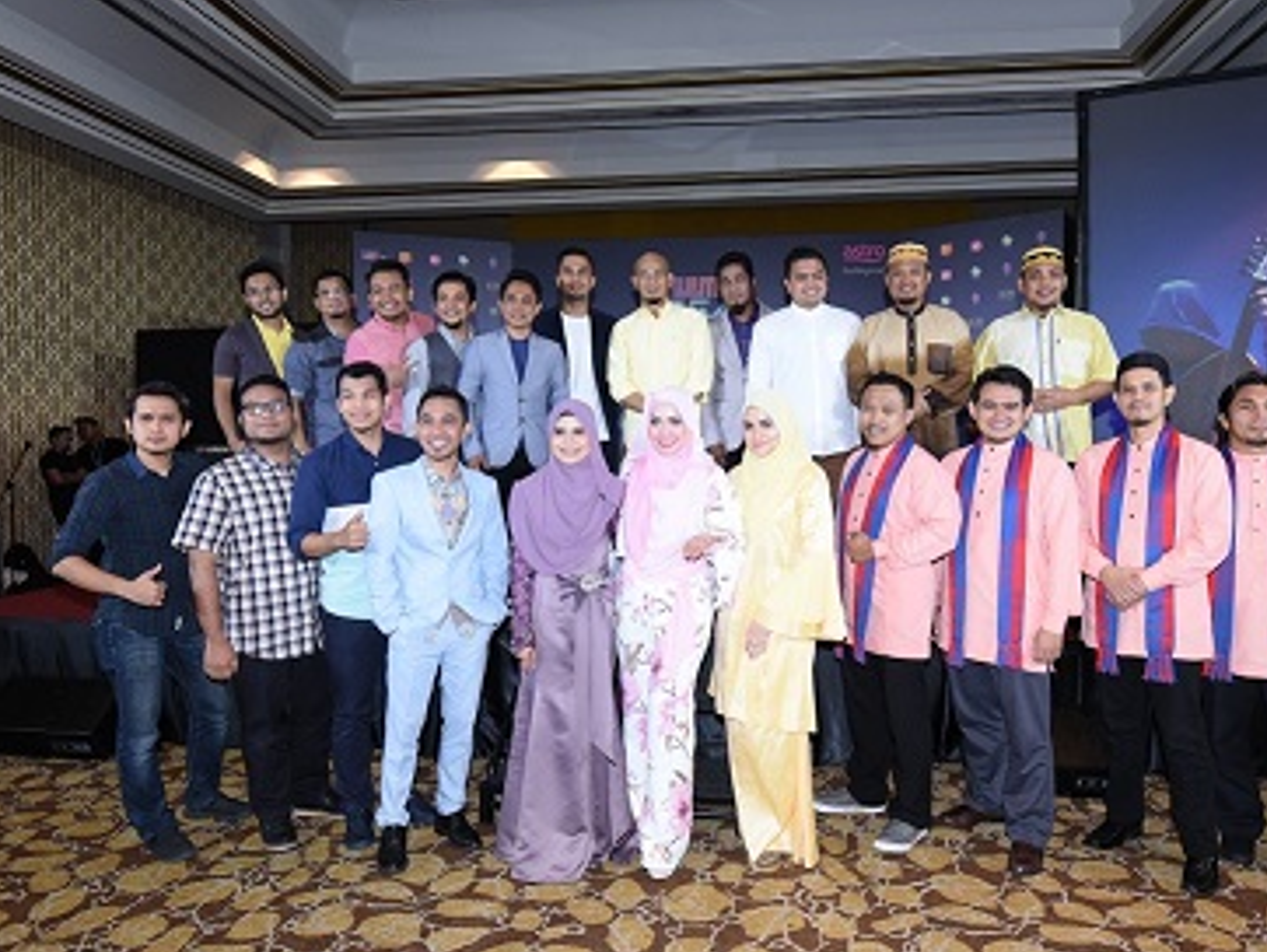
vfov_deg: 56.9
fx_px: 879
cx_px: 668
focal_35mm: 24
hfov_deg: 71.5
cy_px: 486
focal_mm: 20
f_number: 5.6
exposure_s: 1/160
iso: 3200
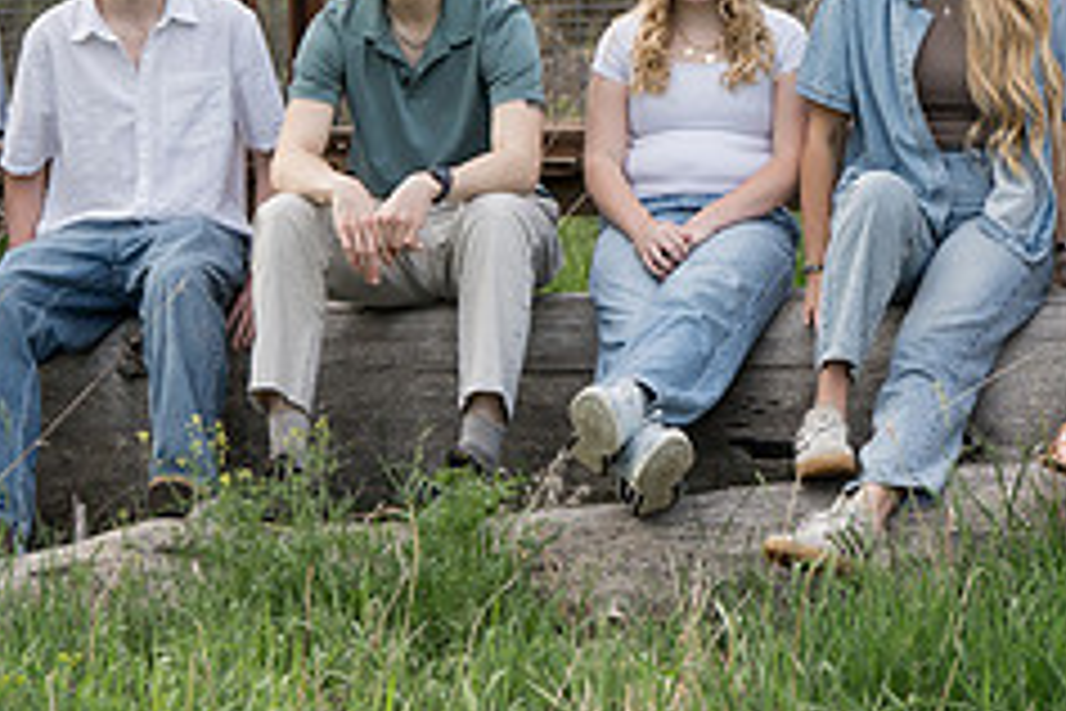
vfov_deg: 7.5
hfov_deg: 11.4
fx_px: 5359
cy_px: -52
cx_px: 517
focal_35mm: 181
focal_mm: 74
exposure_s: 1/250
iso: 200
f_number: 4
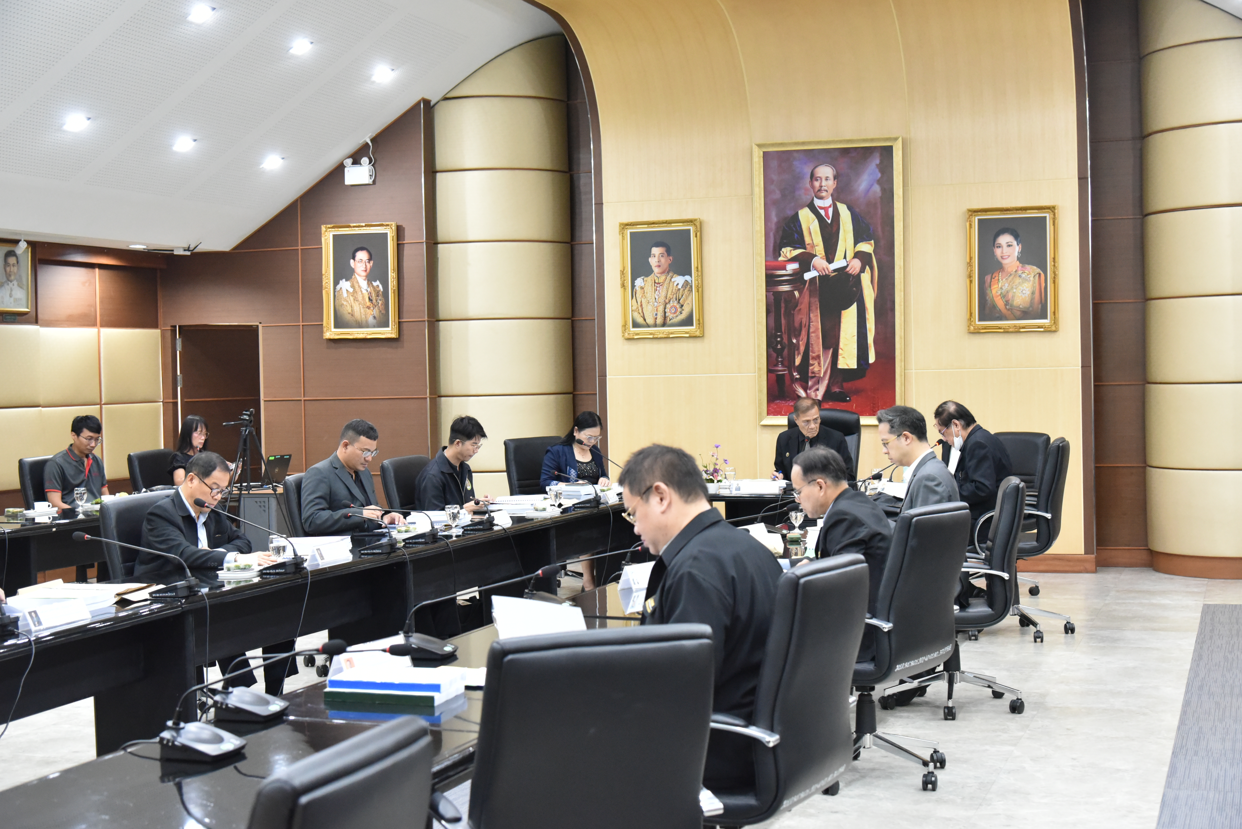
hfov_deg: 39.6
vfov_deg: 27.0
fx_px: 1726
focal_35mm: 50
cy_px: 414
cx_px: 621
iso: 6400
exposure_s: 1/100
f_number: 5
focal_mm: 50
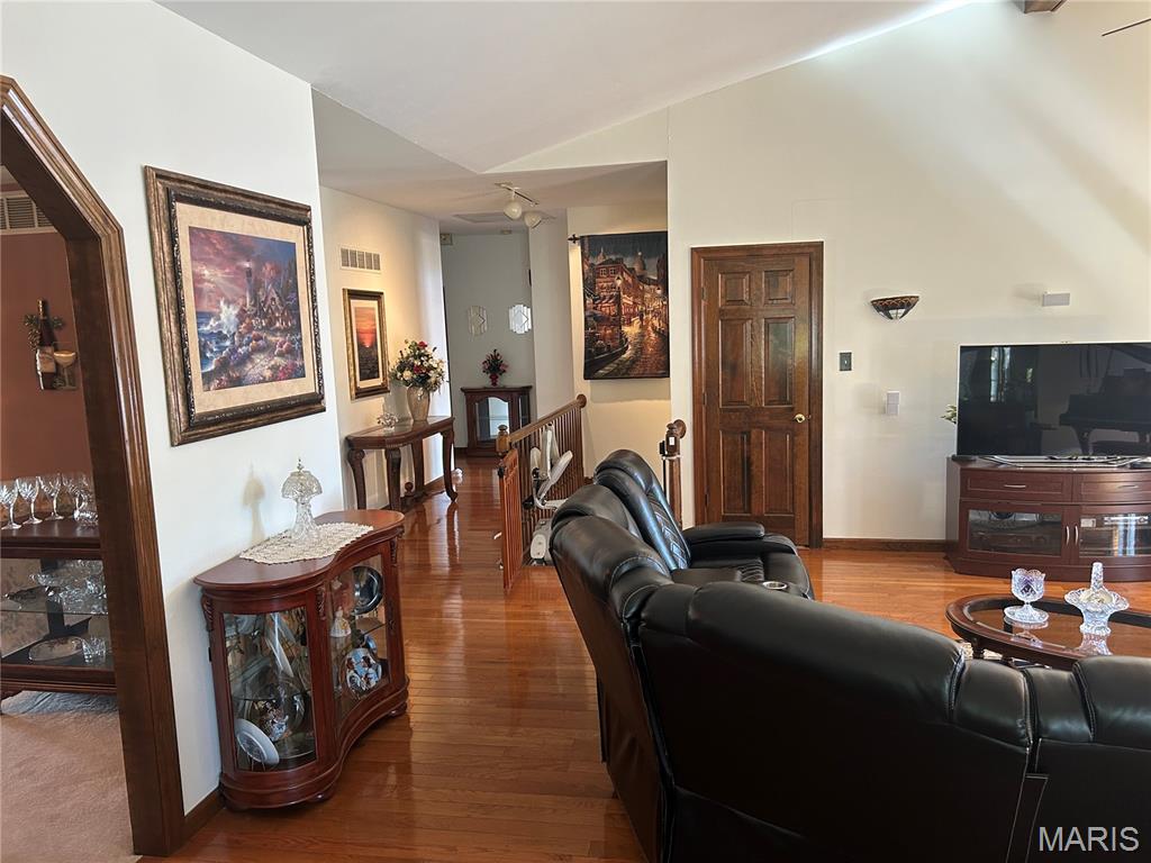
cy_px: 432
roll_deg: +1.4
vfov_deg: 53.1
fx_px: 865
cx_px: 576
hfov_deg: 67.3
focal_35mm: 26
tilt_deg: -7.3
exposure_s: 1/60
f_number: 1.5
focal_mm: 5.7
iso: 160
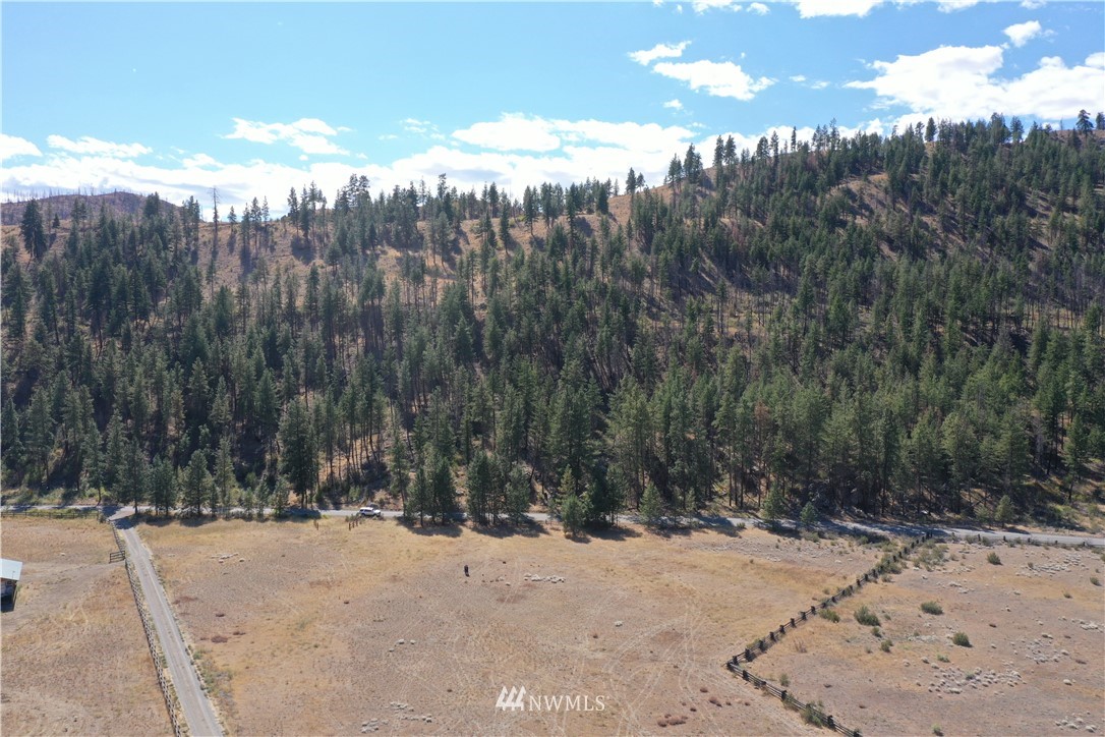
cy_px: 368
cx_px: 552
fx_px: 859
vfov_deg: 46.4
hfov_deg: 65.5
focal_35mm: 28
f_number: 5.6
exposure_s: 1/400
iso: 100
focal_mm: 10.26
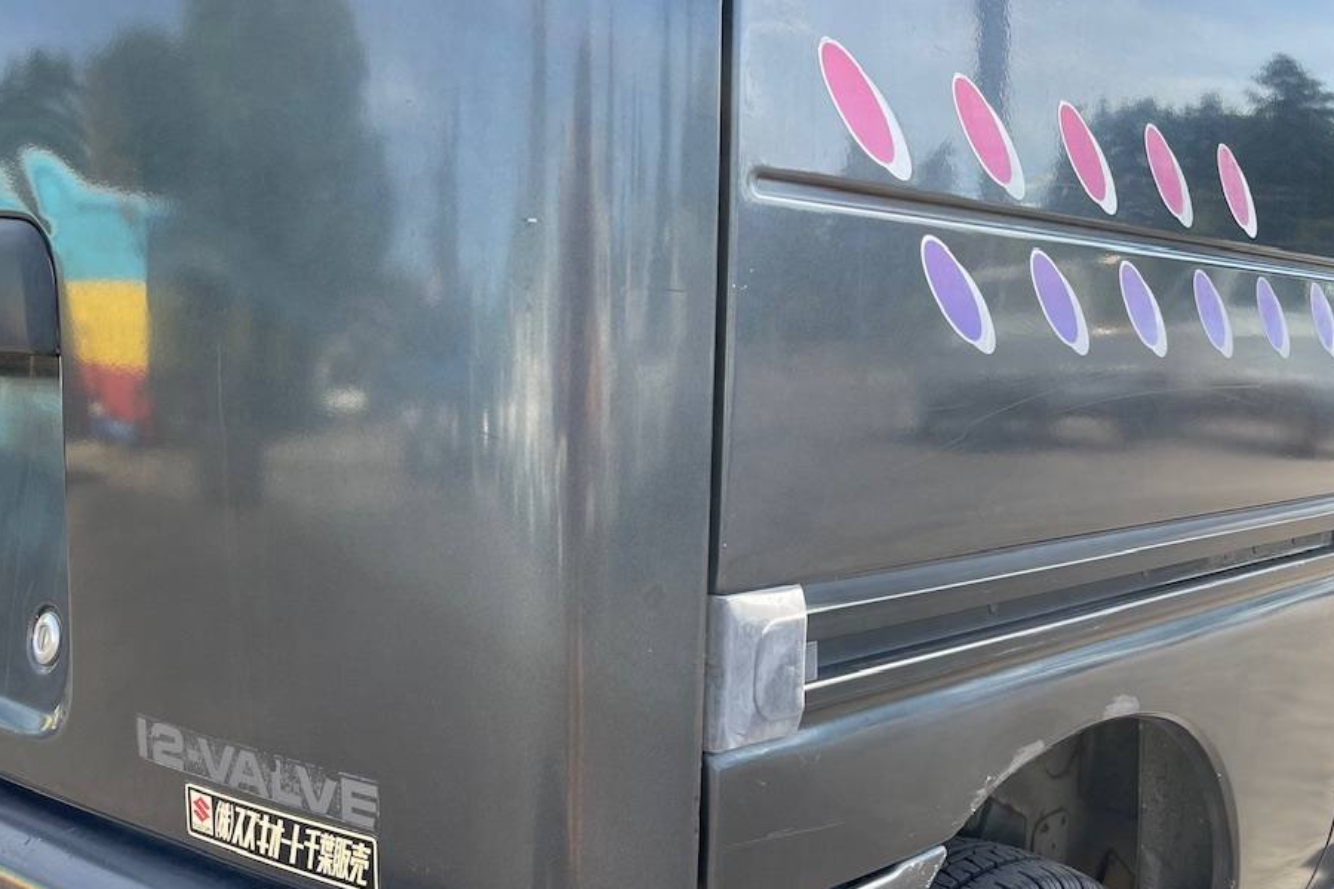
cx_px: 537
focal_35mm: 37
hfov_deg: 51.6
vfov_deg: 35.8
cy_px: 545
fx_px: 1371
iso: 32
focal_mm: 5.1
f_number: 1.6
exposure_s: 1/325
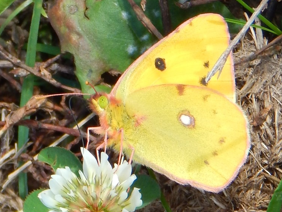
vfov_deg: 4.2
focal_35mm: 353
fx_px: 2878
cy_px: 105
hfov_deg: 5.6
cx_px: 154
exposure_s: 1/200
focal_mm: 56.5
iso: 125
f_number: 5.7
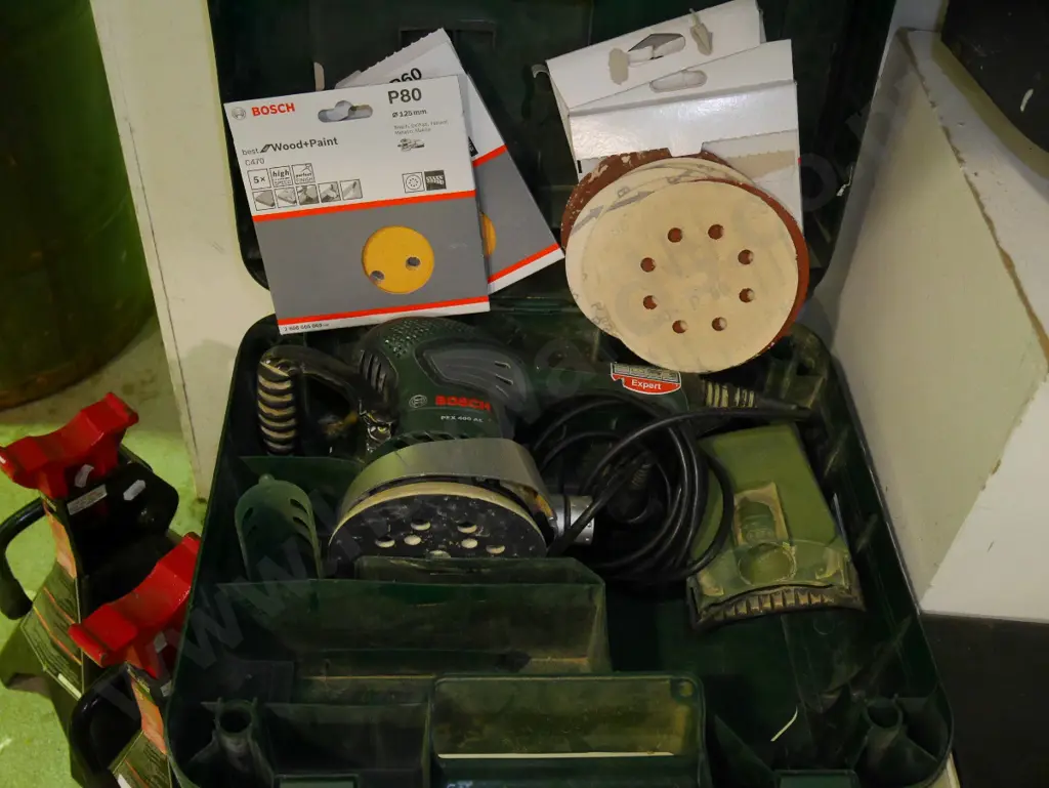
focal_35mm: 36
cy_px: 394
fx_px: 1091
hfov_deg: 51.3
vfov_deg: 39.7
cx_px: 524
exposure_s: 1/60
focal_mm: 18
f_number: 4.2
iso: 3200
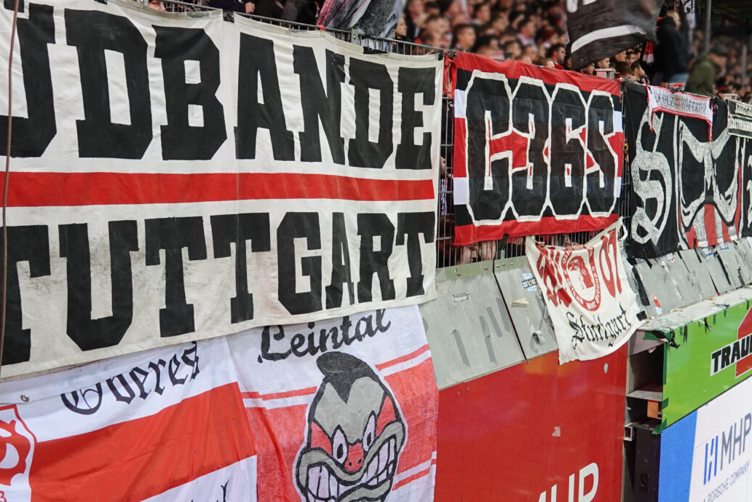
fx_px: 1003
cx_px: 395
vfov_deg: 28.1
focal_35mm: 48
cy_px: 257
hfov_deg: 41.1
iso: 200
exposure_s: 1/40
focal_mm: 11.51
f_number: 2.8
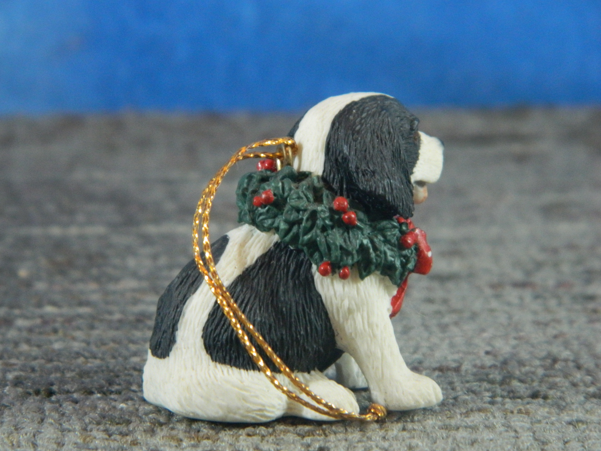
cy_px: 226
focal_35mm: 177
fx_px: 3073
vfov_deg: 8.4
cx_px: 300
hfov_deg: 11.2
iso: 400
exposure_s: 1/20
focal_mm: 31.8
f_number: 5.1
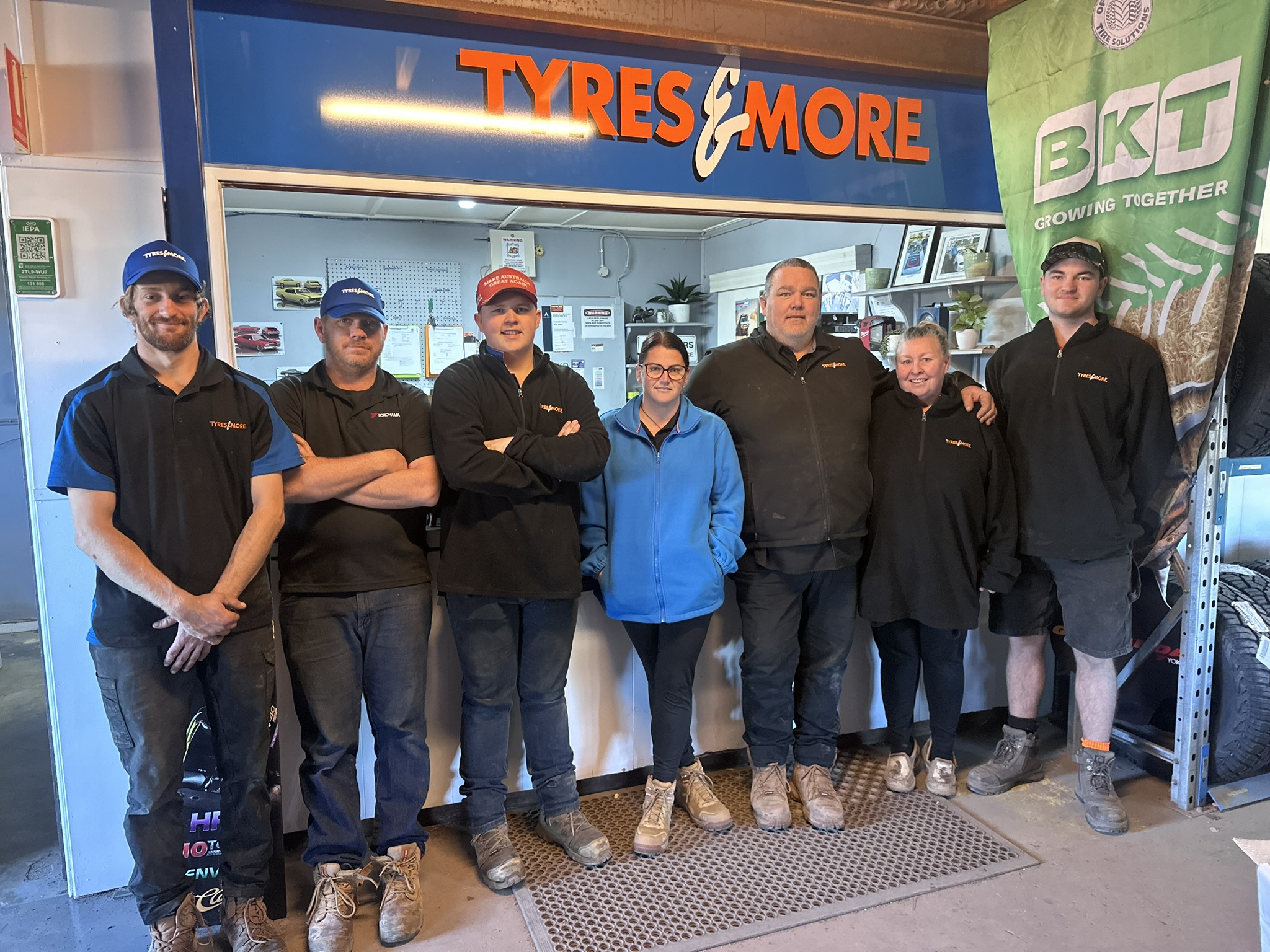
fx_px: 881
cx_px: 635
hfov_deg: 71.6
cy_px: 476
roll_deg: +0.9
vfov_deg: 56.8
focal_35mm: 24
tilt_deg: -6.9
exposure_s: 1/50
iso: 320
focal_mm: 6.86
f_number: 1.78
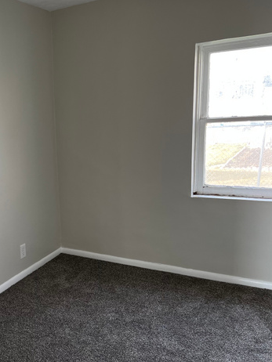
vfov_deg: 51.3
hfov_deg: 37.3
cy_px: 186
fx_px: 377
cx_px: 31
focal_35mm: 36
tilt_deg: -11.2
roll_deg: +4.3
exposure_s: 1/120
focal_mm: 5.1
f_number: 1.6
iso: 100
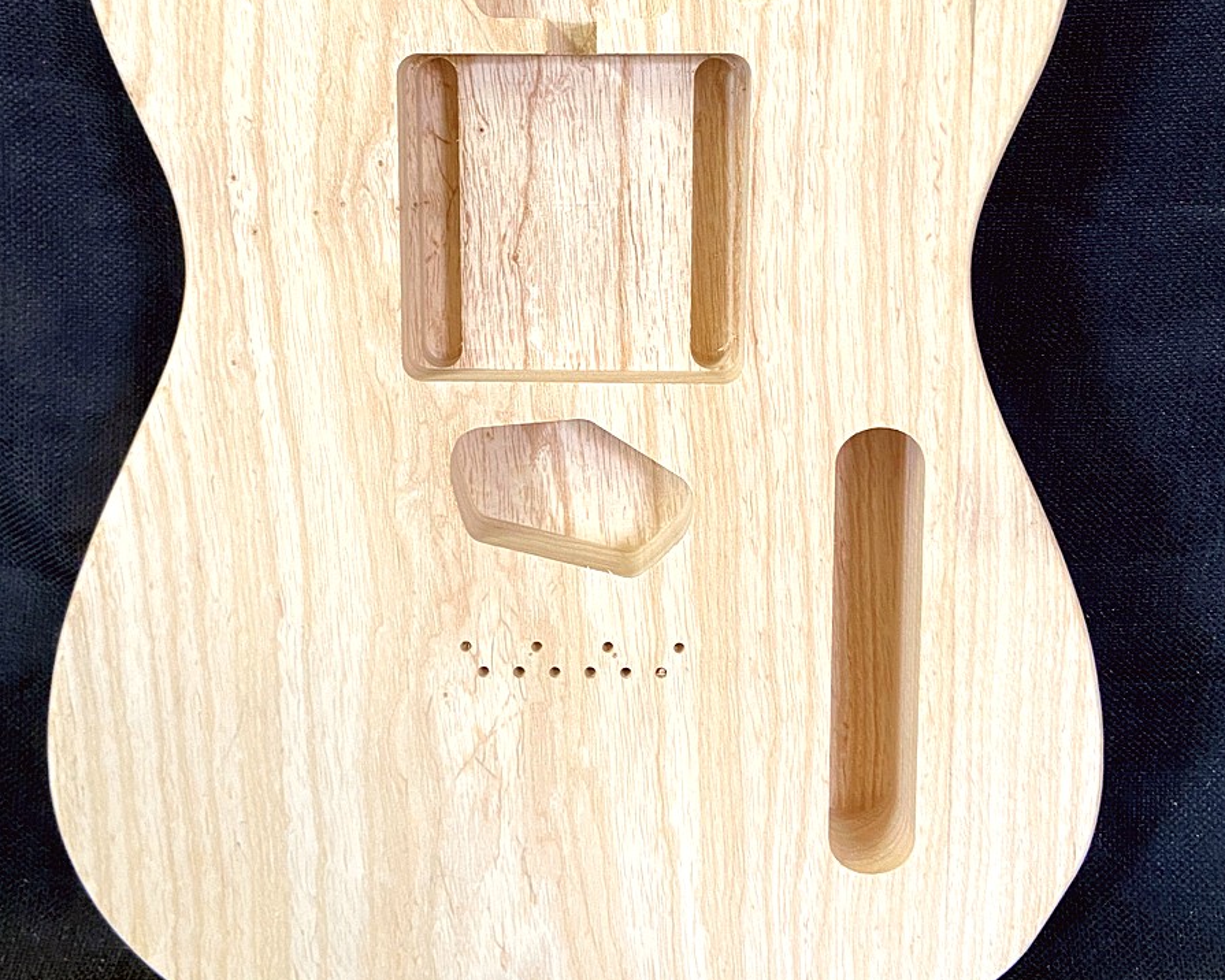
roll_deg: +0.7
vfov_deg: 37.0
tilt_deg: -24.7
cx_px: 590
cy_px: 344
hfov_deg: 45.8
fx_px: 1450
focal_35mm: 40
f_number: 1.8
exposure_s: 1/60
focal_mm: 4.25
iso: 160
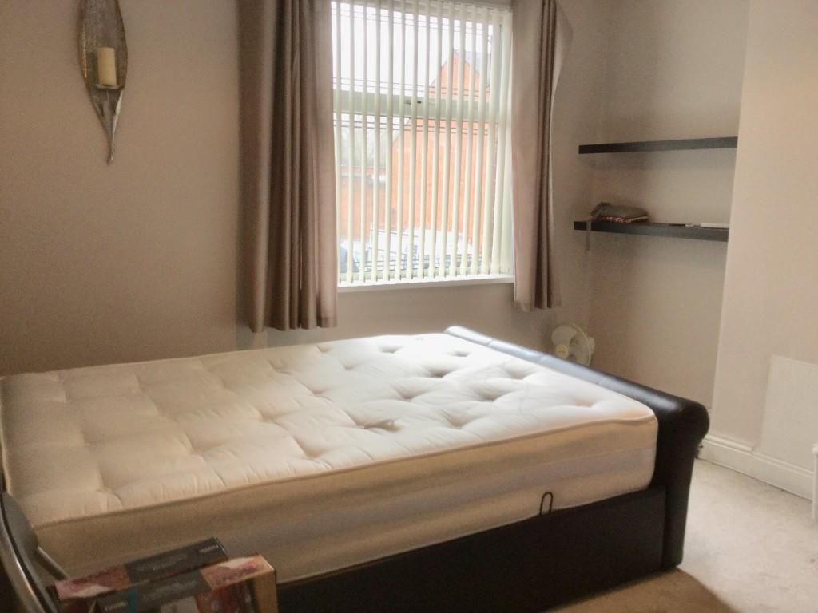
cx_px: 409
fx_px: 733
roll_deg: -0.2
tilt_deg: -8.7
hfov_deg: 58.4
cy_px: 306
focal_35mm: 31
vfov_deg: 45.4
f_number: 2.4
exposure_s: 1/50
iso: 25
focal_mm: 3.3
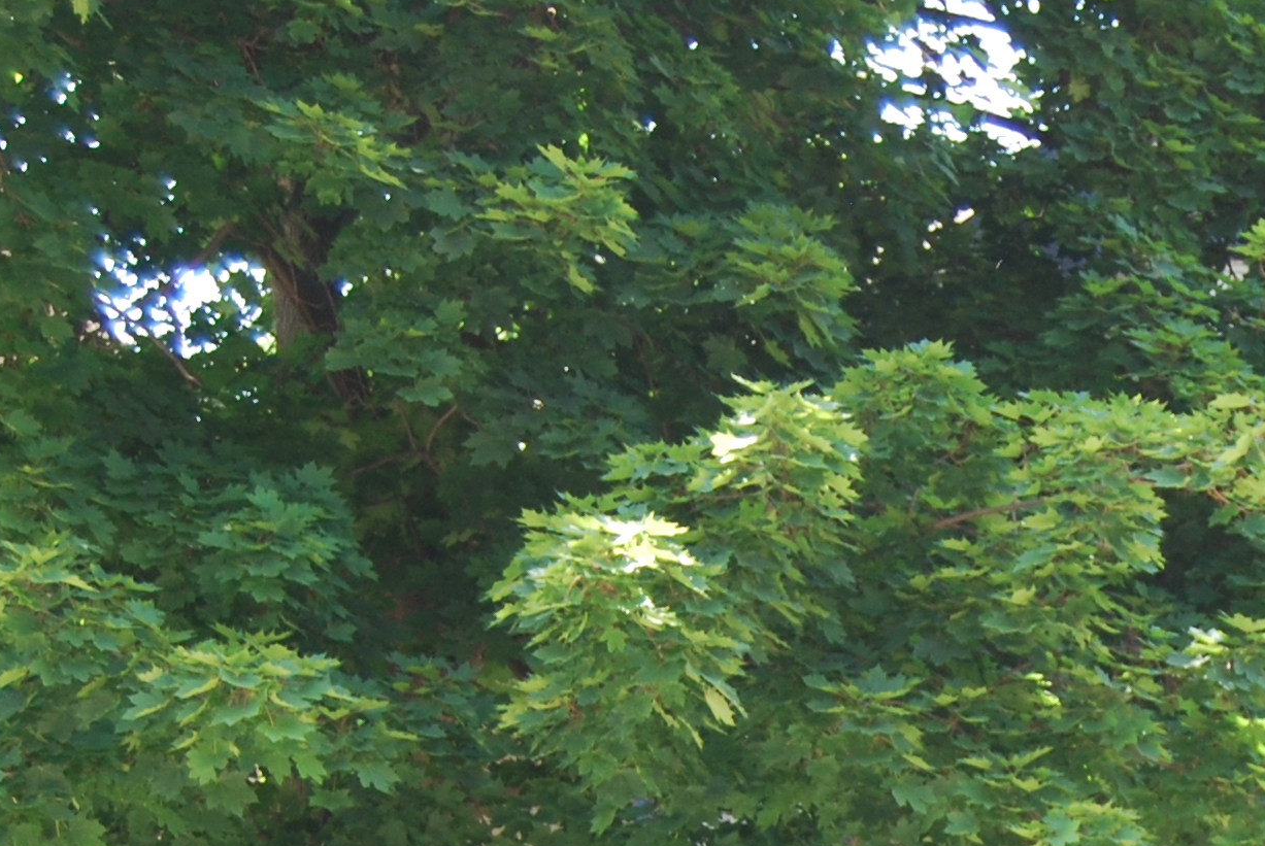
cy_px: 1204
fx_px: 4995
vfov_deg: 9.5
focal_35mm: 142
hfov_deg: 14.2
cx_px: 1349
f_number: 5
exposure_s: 1/100
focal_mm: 30
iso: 200
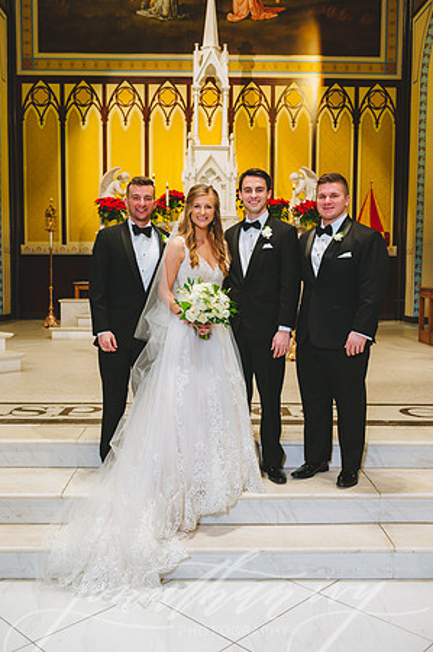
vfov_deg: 54.5
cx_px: 216
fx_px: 633
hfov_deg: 37.8
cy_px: 326
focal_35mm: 35
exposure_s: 1/160
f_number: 5
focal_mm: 35
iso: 1600
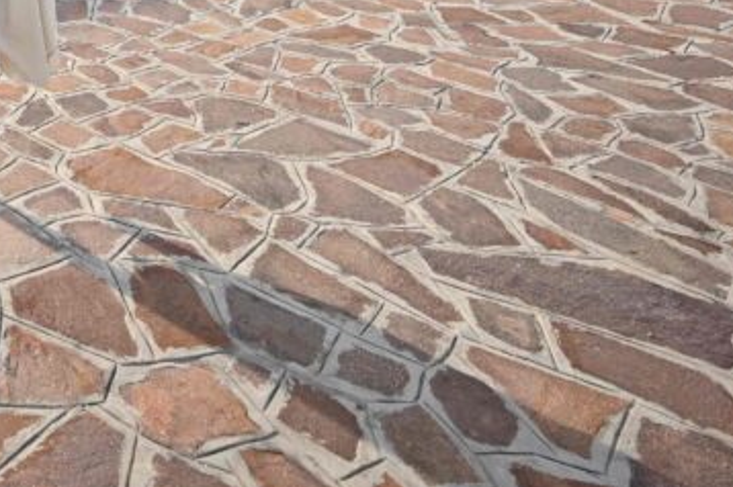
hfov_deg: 36.8
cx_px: -154
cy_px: -193
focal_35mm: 40
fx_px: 814
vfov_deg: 26.5
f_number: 4.5
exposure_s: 1/400
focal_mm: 14
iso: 50
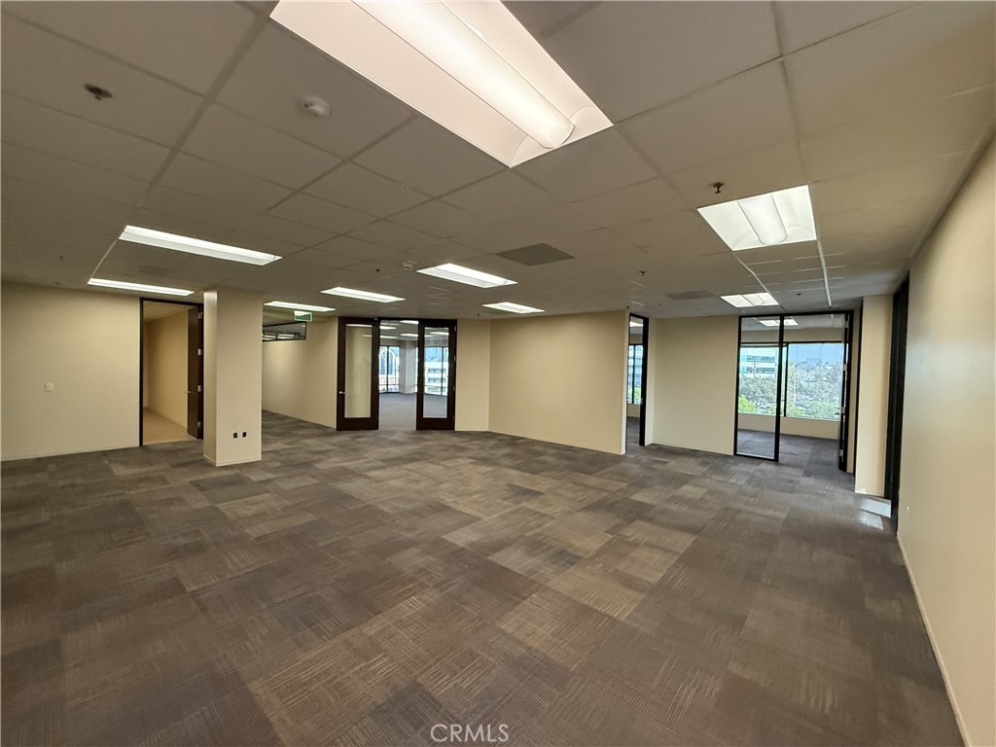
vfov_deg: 85.7
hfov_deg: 102.1
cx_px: 498
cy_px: 374
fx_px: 403
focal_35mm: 14
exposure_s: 1/120
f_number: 2.2
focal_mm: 2.22
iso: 500
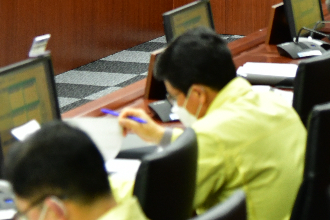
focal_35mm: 204
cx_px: 208
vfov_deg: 6.6
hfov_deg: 10.1
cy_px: -105
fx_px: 1870
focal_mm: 65
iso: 3200
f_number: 4
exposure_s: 1/250
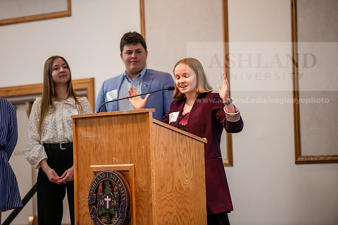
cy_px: 112
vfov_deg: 7.4
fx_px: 1737
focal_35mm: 185
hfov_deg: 11.1
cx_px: 169
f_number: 3.2
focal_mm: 185
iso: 1600
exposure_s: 1/200
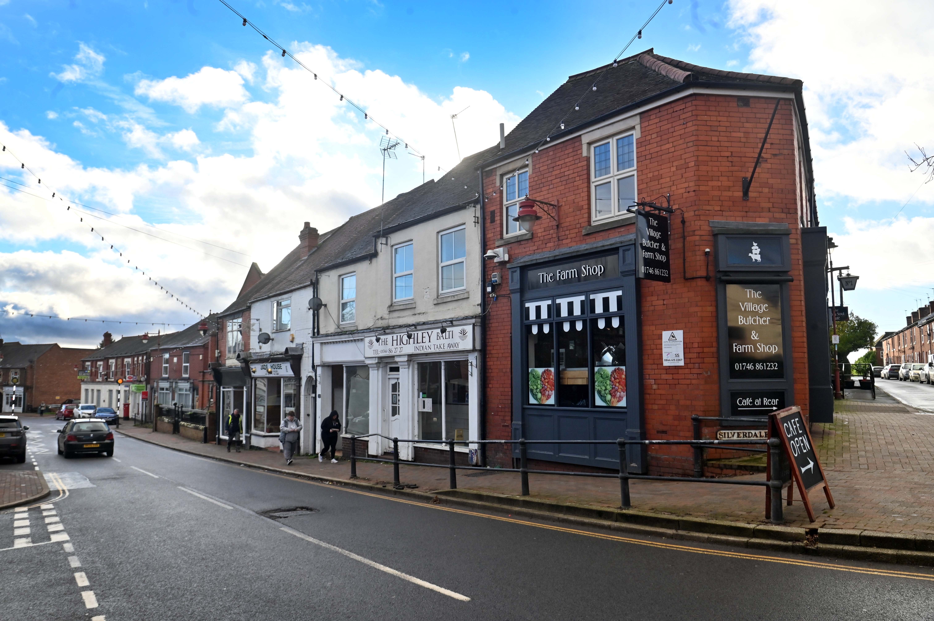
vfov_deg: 53.1
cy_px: 310
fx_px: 622
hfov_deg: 73.8
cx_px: 467
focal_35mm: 24
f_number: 7.1
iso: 400
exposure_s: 1/400
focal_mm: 24
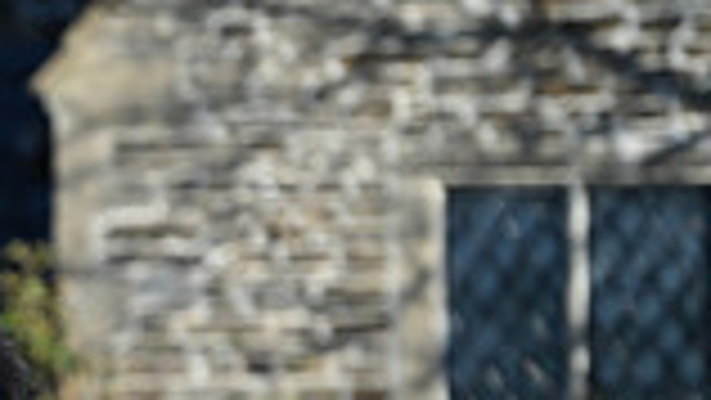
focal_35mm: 598
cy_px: 604
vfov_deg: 2.0
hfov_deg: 3.6
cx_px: -576
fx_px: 11278
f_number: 3.5
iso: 140
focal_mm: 155
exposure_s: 1/1250
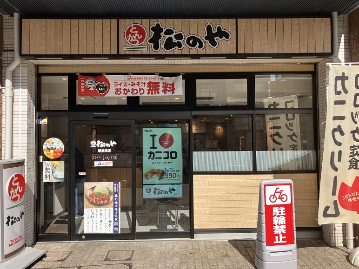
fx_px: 301
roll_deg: +1.1
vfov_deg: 48.2
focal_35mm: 29
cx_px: 183
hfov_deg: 61.7
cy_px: 133
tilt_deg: +1.8
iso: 32
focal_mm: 3.99
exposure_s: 1/1429
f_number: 1.8
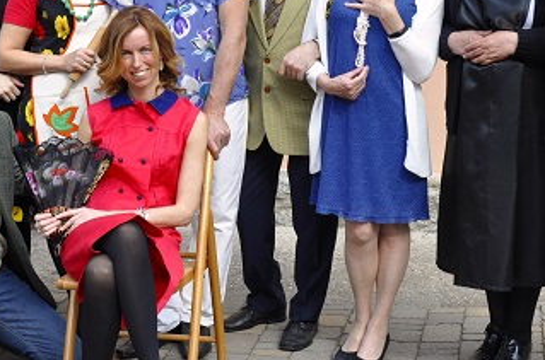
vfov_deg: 17.2
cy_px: 128
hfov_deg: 25.6
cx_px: 200
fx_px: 1193
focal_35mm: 79
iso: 320
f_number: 6.3
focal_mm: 24
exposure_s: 1/320
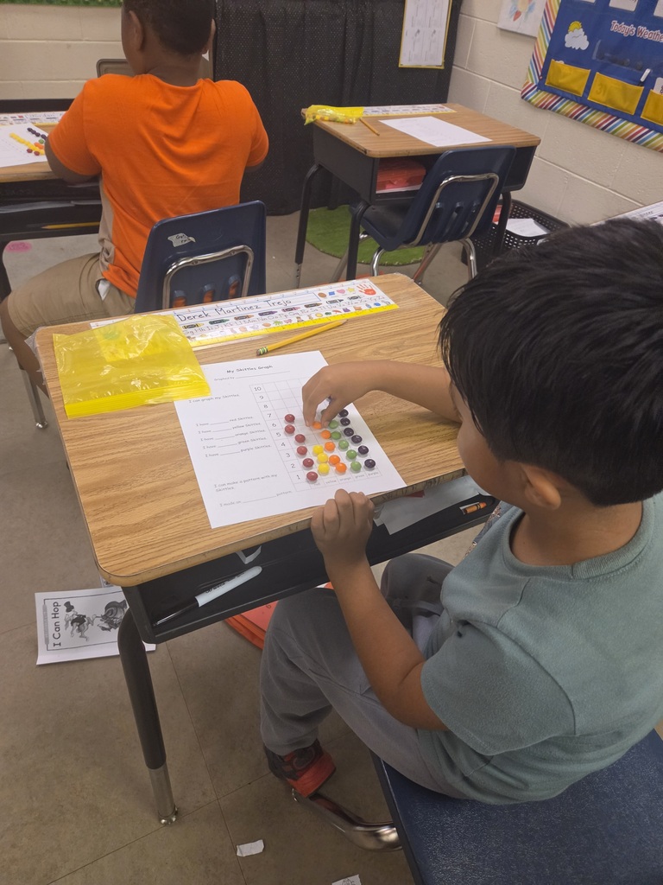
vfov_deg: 73.9
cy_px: 442
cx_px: 332
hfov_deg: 58.9
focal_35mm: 23
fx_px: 587
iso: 640
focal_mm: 5.4
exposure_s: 1/120
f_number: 1.8
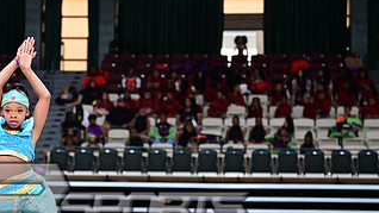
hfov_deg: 13.9
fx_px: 1538
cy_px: 195
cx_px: 57
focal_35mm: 153
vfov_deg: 7.9
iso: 6400
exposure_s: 1/1000
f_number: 3.2
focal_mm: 80
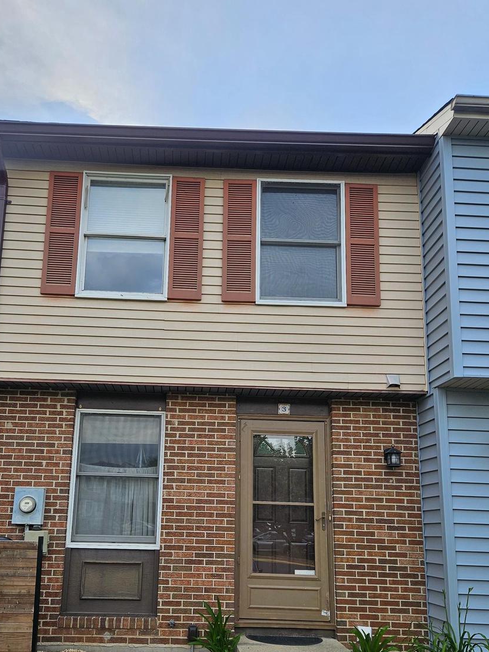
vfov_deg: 56.3
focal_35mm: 32
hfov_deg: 43.9
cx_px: 193
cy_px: 397
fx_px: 603
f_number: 1.8
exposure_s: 1/535
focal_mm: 5.4
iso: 25
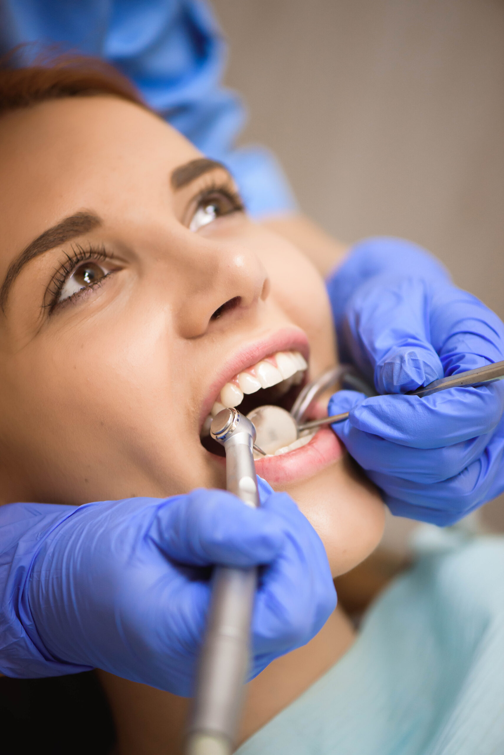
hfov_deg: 13.1
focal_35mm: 105
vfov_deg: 19.4
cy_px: 378
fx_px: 2203
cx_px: 252
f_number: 3.2
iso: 1000
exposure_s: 1/200
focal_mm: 105
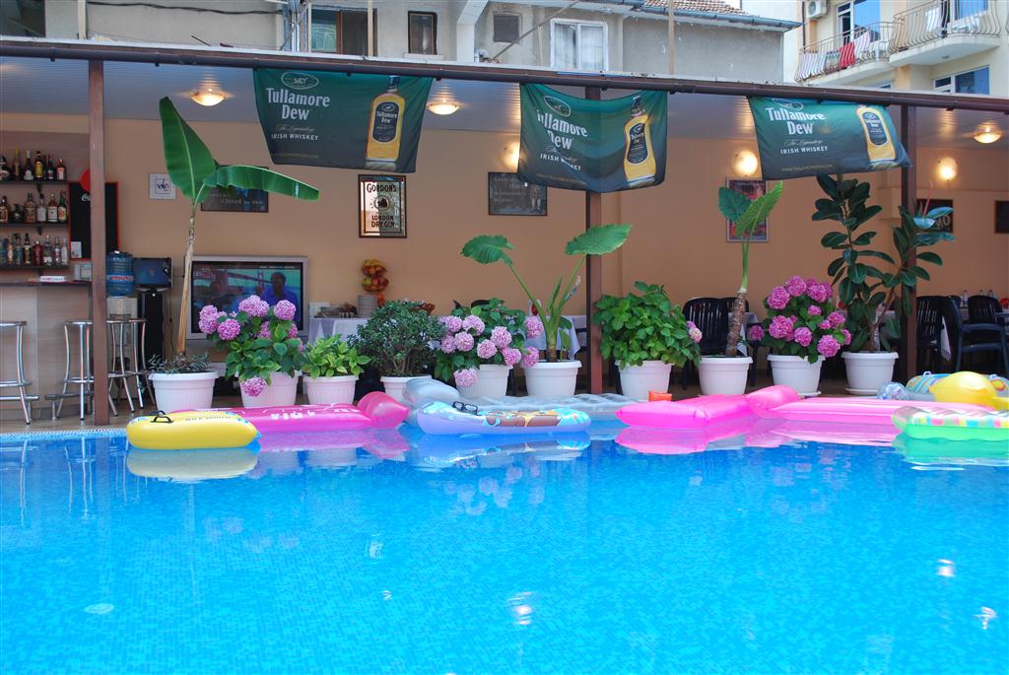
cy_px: 338
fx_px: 1094
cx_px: 504
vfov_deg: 34.3
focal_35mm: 39
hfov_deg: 49.5
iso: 200
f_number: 5.6
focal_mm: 26
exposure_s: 1/125
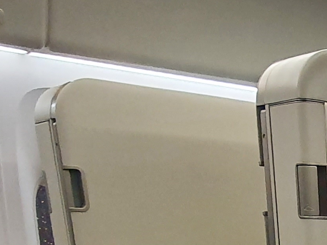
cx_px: 481
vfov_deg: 16.8
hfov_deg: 22.5
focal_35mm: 72
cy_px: 448
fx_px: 680
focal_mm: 1.8
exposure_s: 1/40
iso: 400
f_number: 2.2
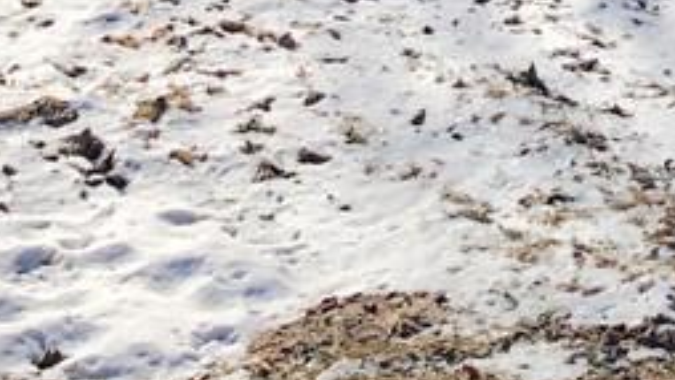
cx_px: 531
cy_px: -603
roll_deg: +0.9
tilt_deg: +0.9
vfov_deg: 8.7
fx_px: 2202
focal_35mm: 123
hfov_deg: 17.3
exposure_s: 1/1473
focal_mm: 4
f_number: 1.8
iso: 20
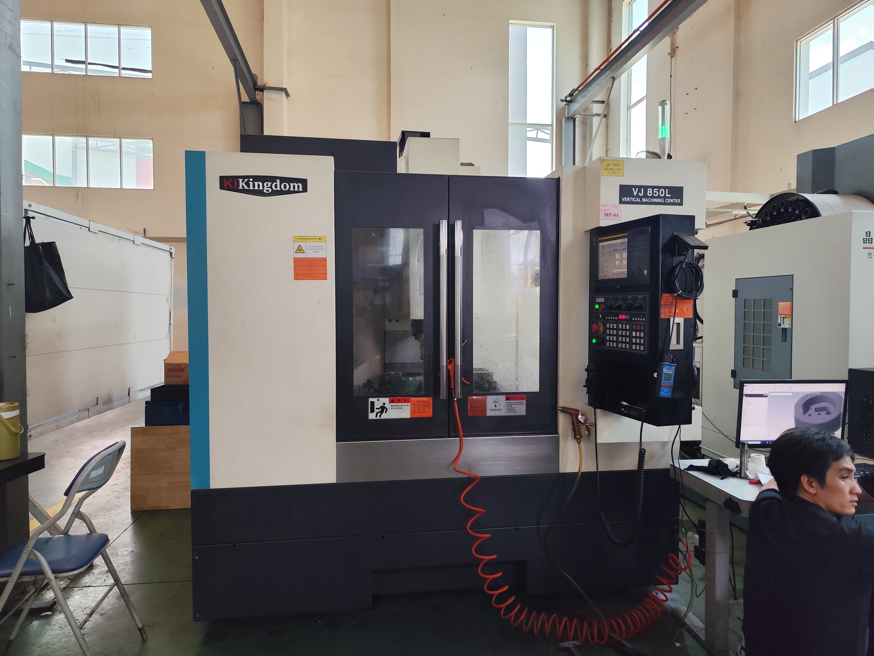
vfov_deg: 58.9
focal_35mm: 23
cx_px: 437
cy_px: 328
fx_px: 581
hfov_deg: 73.9
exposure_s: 1/100
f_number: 1.65
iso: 125
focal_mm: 6.14
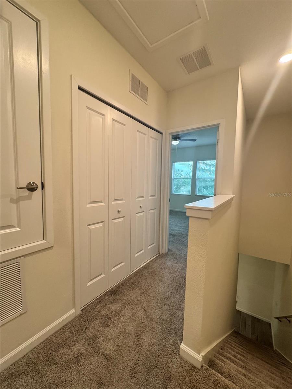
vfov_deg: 102.1
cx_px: 146
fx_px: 157
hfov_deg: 85.7
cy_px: 194
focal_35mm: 14
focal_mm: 2.22
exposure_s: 1/120
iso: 320
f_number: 2.2
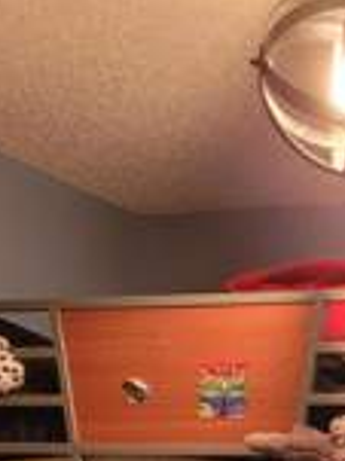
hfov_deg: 12.9
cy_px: 724
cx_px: 464
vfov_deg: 16.1
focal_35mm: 110
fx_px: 1464
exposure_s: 1/40
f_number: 1.8
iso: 250
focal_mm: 5
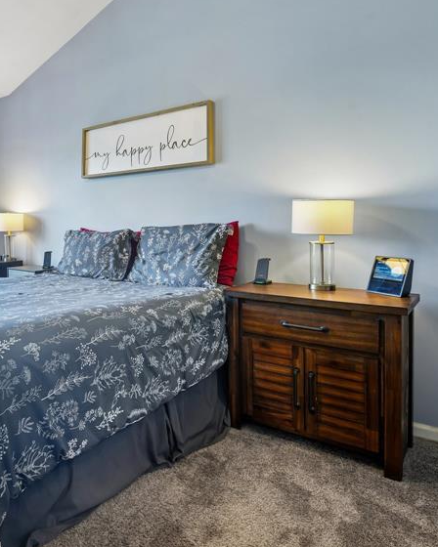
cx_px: 74
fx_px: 389
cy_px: 243
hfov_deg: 53.9
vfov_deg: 70.1
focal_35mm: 24
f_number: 9
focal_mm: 14
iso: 100
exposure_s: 1
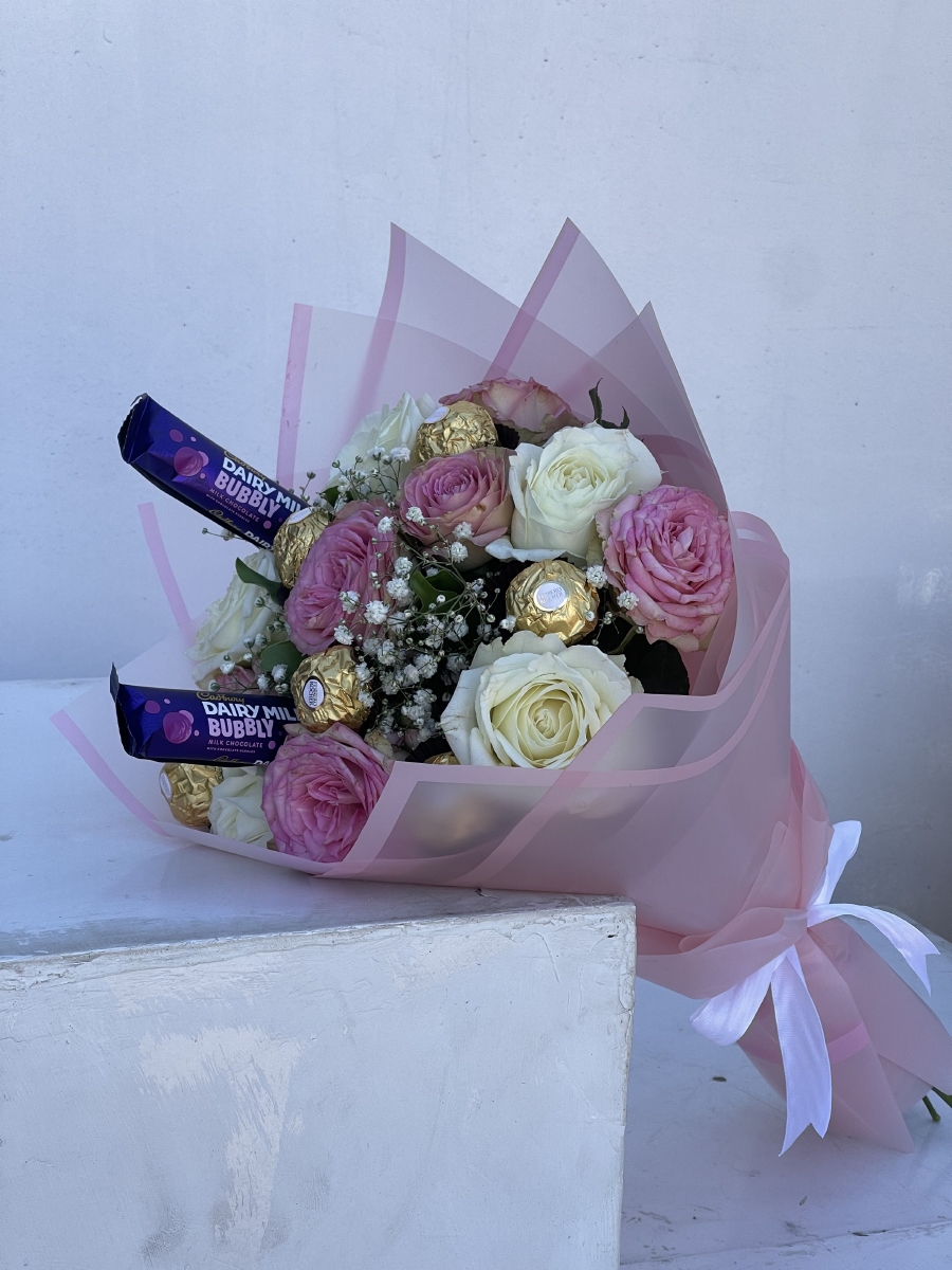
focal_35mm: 64
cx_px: 476
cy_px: 635
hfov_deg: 22.9
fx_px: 2347
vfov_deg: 30.3
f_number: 2.2
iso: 20
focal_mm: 7.5
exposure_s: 1/250
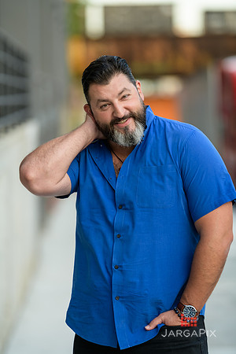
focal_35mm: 135
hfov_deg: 10.2
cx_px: 118
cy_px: 177
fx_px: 1327
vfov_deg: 15.2
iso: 200
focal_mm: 135
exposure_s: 1/250
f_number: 2
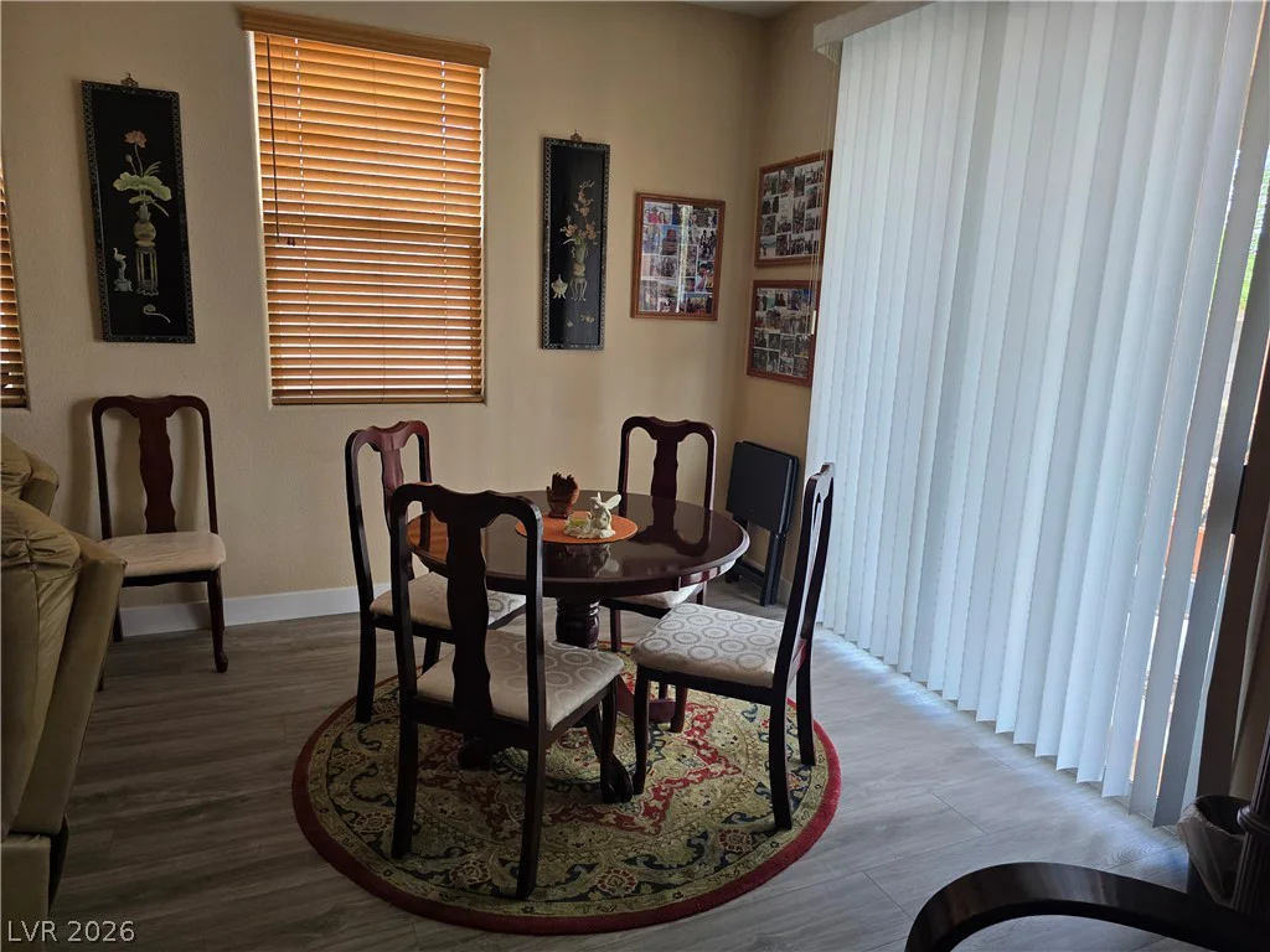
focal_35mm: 23
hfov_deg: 73.9
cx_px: 635
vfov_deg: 58.9
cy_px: 476
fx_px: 844
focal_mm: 6.3
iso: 160
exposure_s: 1/180
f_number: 1.7
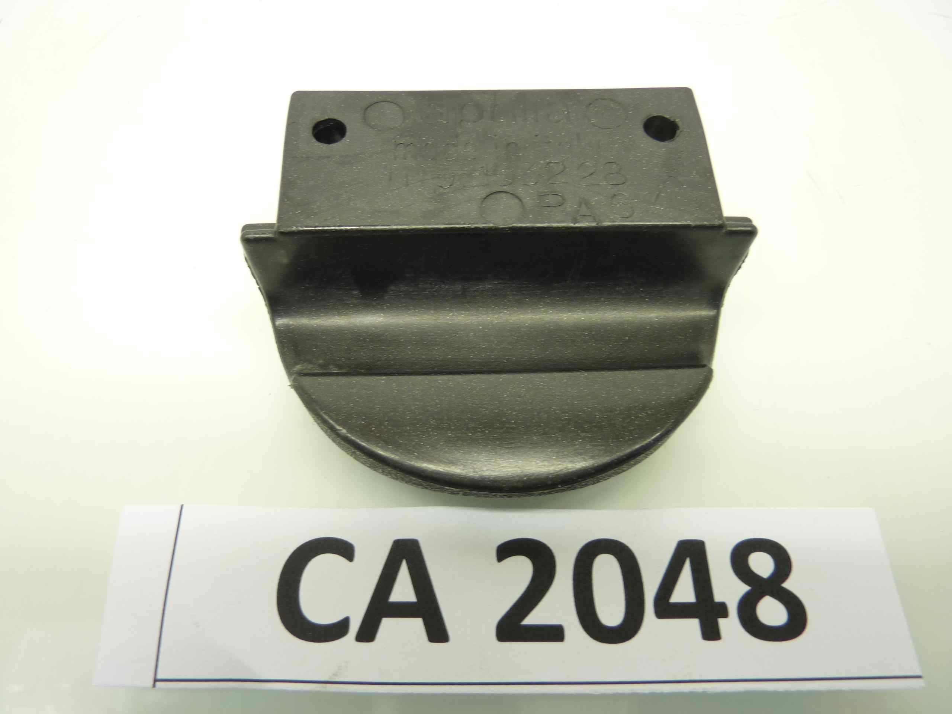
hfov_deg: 69.4
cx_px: 476
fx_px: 688
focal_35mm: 25
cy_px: 357
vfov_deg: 54.9
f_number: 3.3
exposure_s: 1/15
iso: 125
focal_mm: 4.1
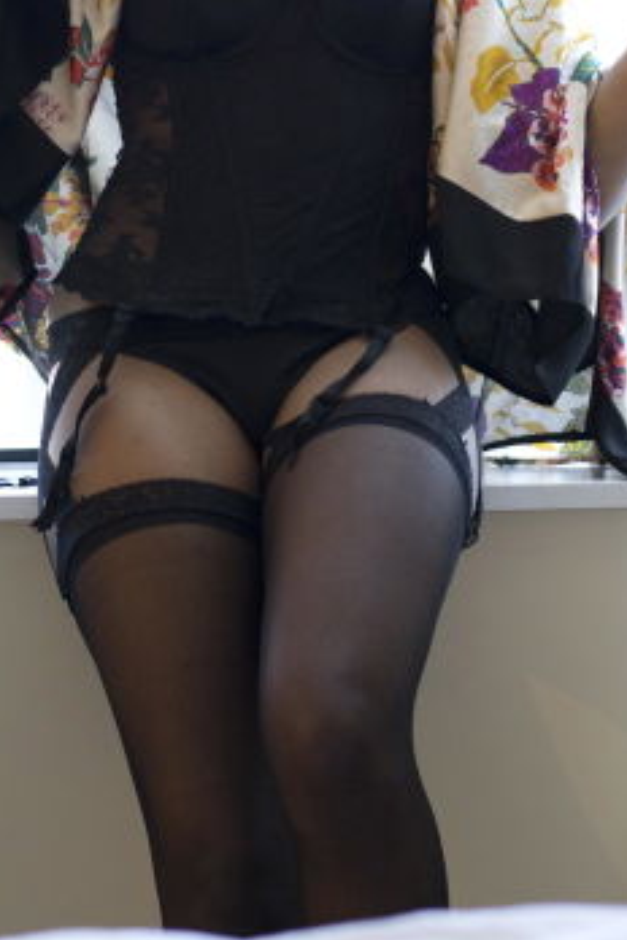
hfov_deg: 9.9
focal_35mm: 138
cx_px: 224
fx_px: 3605
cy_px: 105
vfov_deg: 14.7
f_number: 2.5
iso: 800
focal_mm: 50
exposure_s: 1/160
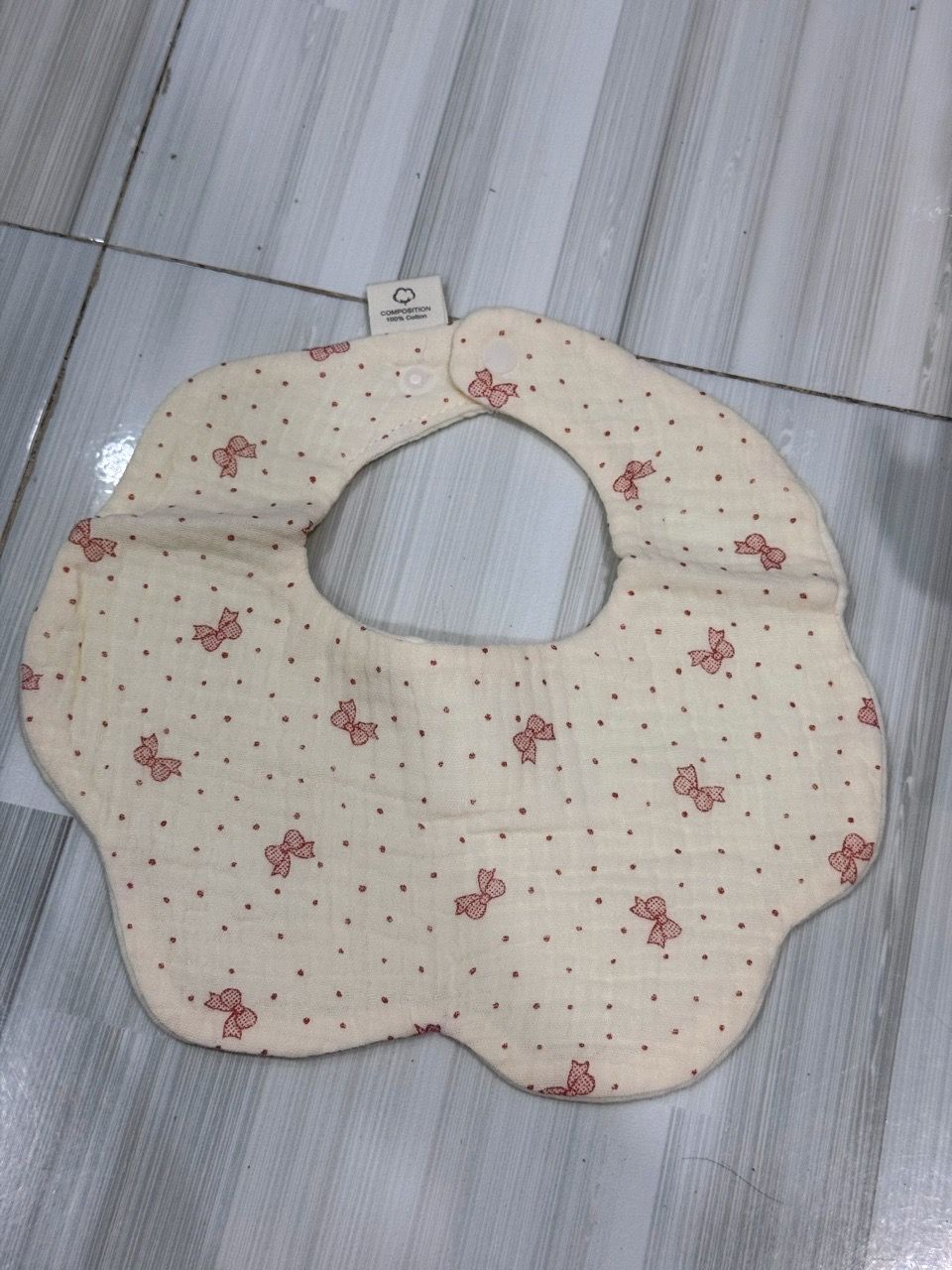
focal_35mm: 48
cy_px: 635
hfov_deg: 30.3
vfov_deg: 39.7
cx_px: 476
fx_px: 1760
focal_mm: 6.76
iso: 80
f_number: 1.78
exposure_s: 1/50
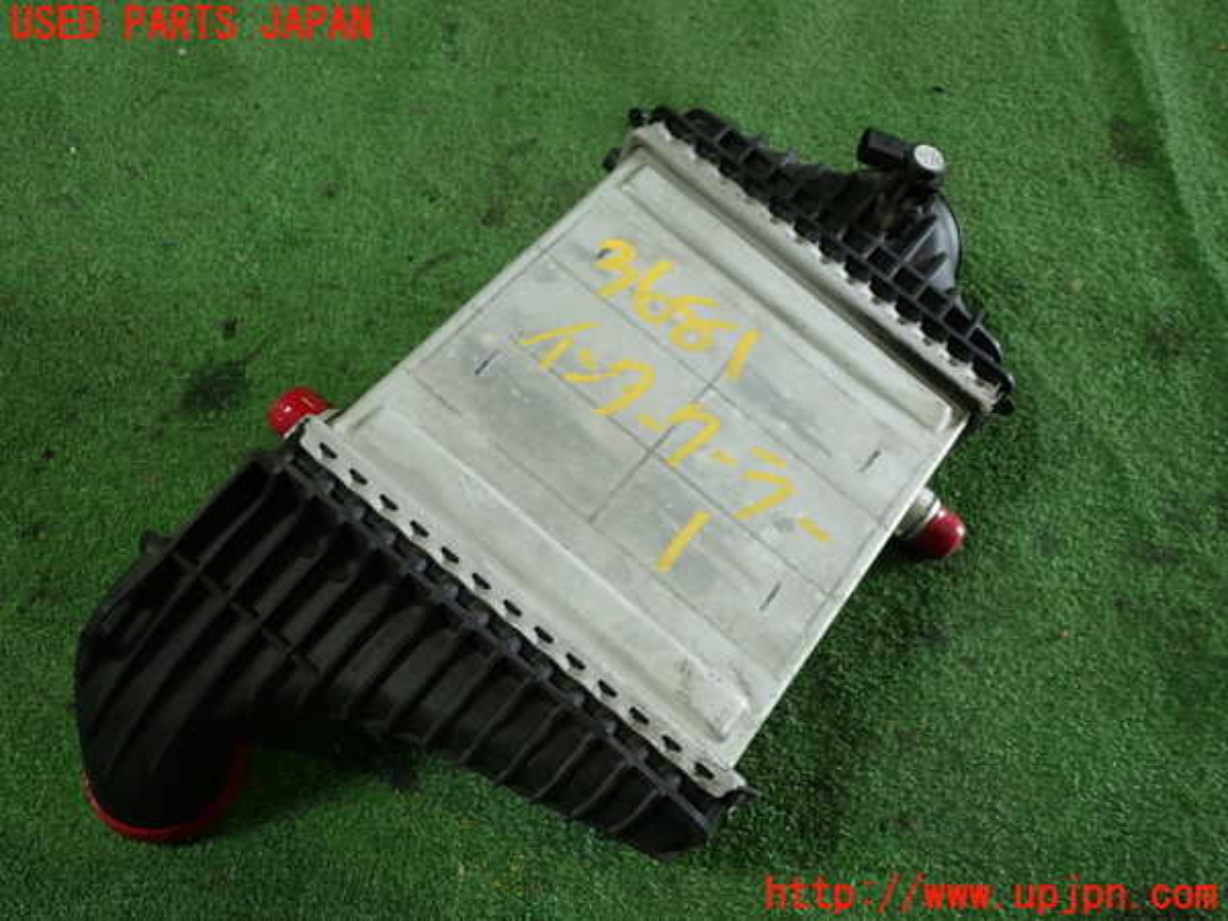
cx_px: 614
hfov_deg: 60.0
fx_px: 1064
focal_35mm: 30
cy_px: 460
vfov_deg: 46.8
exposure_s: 1/40
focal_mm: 5.4
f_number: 2.3
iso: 200
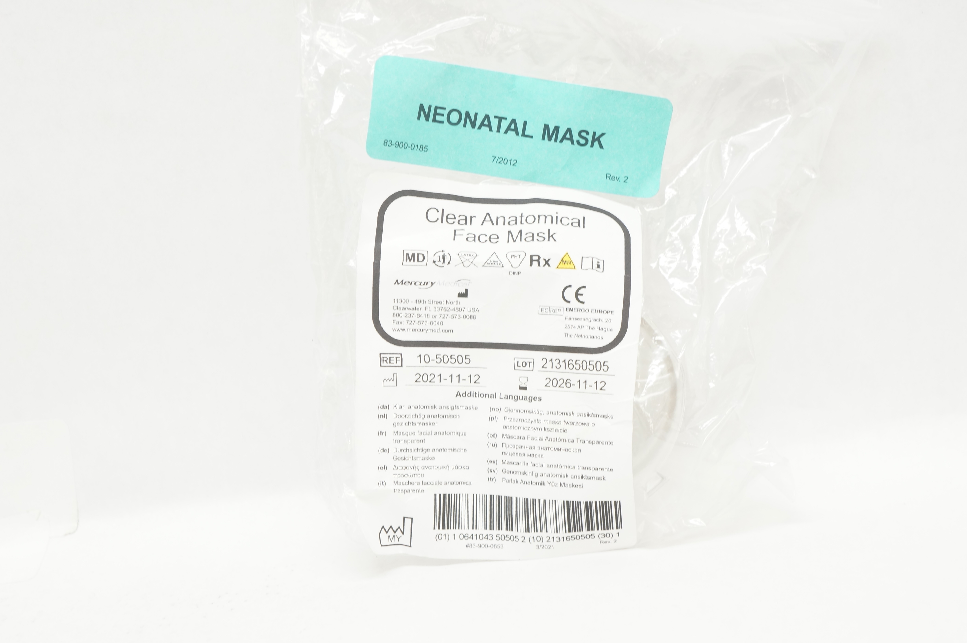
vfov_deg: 16.5
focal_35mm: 82
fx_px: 2214
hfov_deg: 24.6
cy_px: 322
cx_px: 484
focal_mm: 55
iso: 800
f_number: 6.3
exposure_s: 1/60
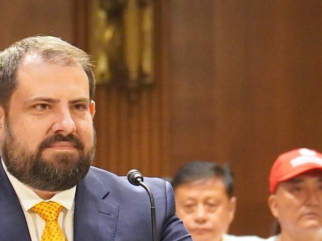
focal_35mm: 178
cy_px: 160
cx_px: 98
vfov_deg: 8.3
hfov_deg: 11.1
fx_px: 1655
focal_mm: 70
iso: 5000
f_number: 4
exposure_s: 1/160
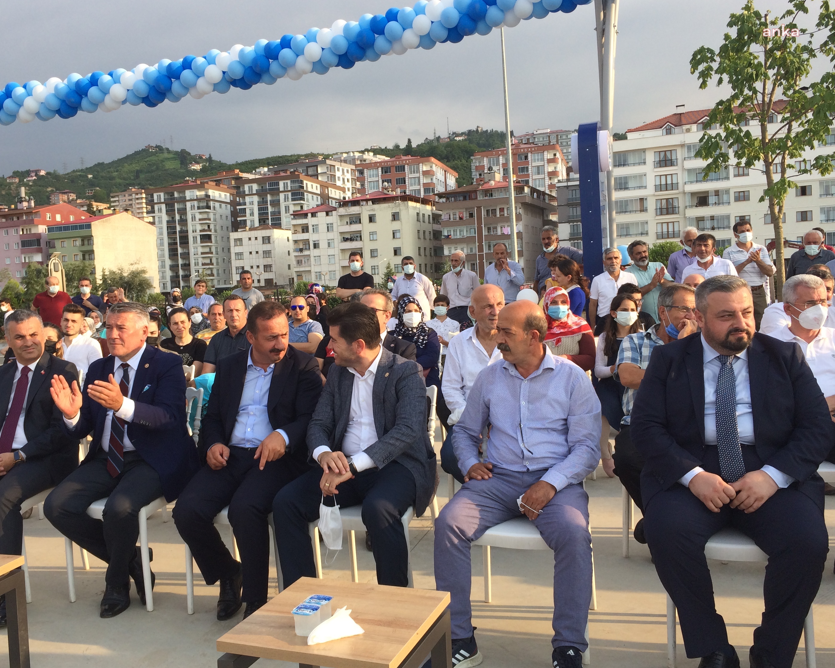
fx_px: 816
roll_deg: +1.9
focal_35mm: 33
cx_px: 368
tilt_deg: -4.7
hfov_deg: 54.1
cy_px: 336
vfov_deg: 44.5
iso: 32
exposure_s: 1/684
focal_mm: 4.15
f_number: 2.2
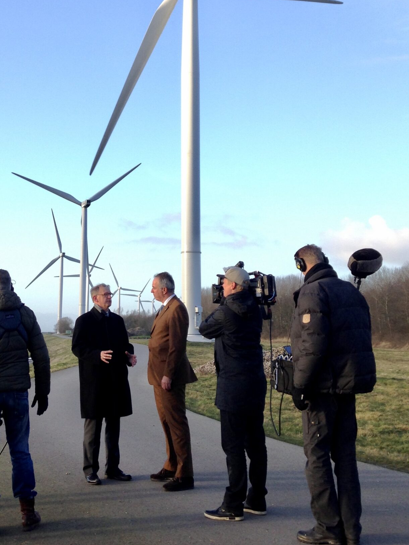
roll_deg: +0.7
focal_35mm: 52
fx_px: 820
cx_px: 134
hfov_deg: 27.8
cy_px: 158
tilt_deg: +13.7
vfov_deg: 36.2
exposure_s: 1/311
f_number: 2.4
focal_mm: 4.12
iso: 50
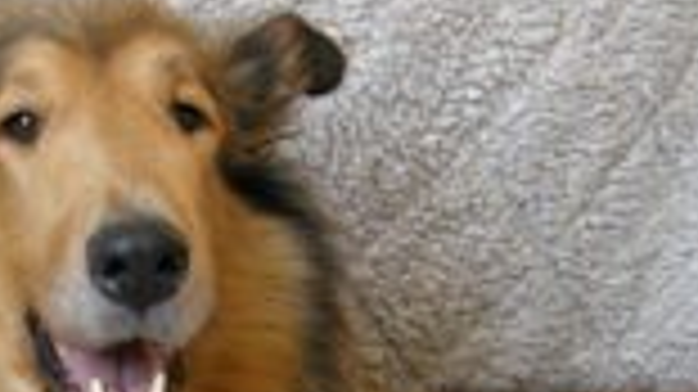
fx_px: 2035
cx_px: 194
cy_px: 703
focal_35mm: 110
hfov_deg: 19.4
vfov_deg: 10.4
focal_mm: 7.5
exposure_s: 1/59.3
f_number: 2.7
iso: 243
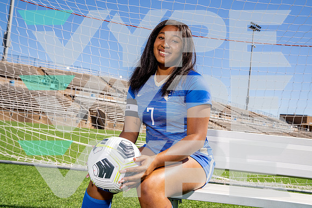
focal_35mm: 33
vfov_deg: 40.0
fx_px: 286
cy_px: 104
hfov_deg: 57.2
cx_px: 156
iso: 100
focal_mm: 33
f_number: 7.1
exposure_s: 1/250
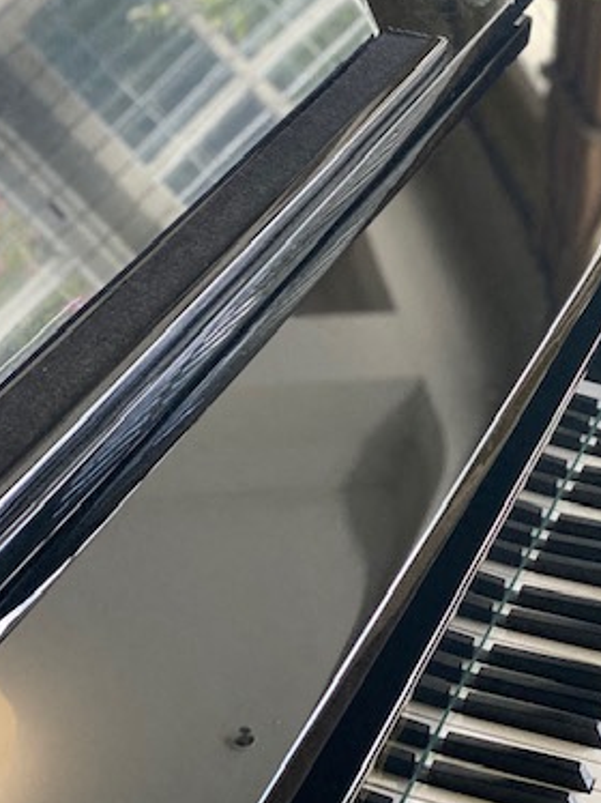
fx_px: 2063
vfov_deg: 22.0
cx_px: 455
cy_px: 328
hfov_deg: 16.5
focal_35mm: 89
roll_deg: -5.1
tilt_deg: -28.3
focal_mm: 6
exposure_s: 1/120
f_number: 2
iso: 200
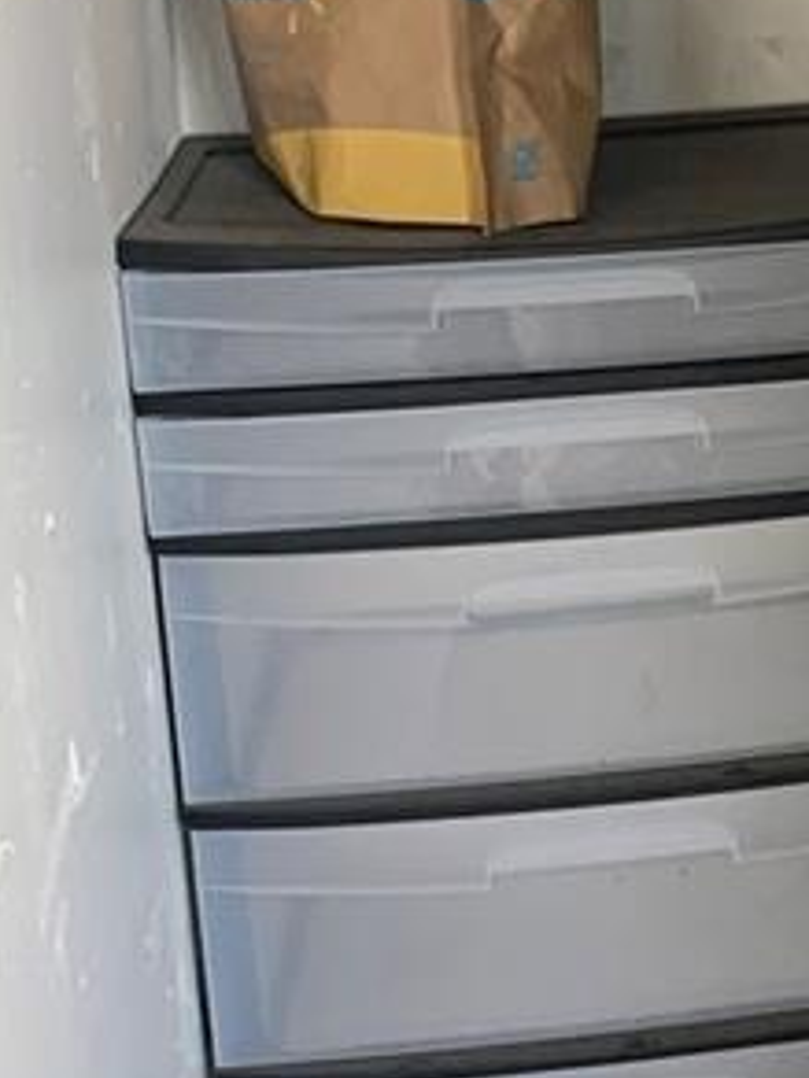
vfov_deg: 18.3
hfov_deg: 12.7
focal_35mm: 107
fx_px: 3334
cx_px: 1411
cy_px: 329
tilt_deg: -11.3
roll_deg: +1.1
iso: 100
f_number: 1.8
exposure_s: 1/60
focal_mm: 4.25
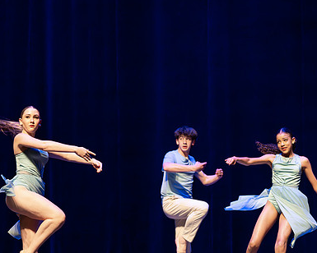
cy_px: 150
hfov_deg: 12.4
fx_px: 1454
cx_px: 35
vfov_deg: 10.0
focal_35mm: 155
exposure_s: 1/640
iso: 3200
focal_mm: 83
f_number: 2.8
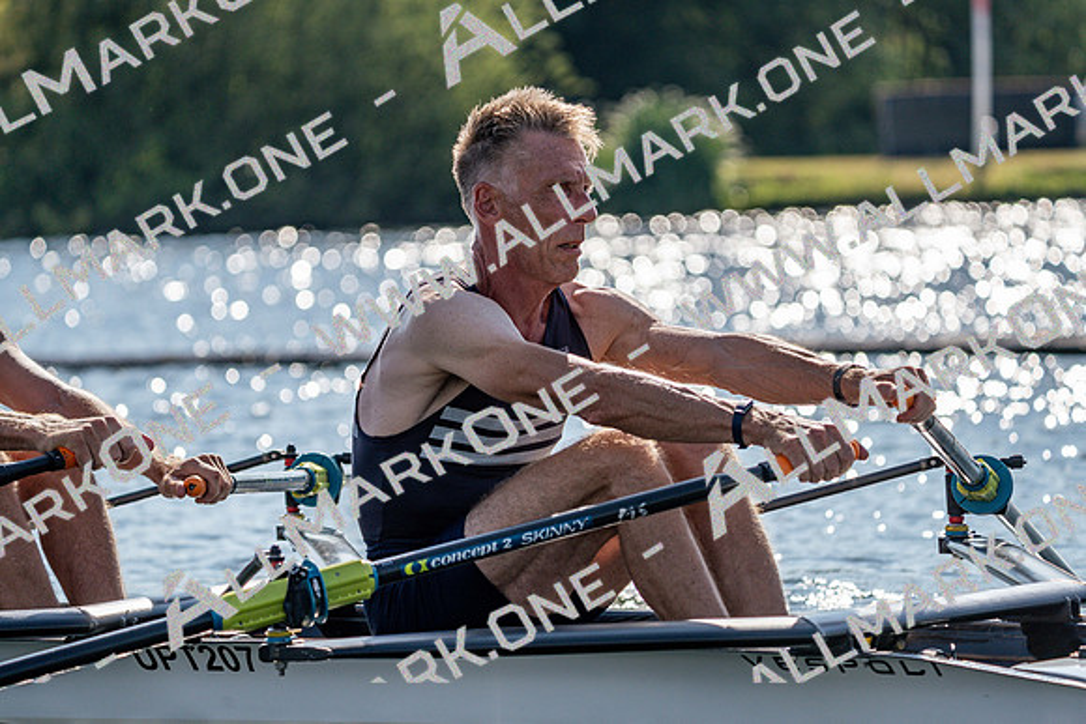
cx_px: 543
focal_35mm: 236
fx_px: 7121
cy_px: 362
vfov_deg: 5.8
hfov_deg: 8.7
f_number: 5.6
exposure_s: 1/1600
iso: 160
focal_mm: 236
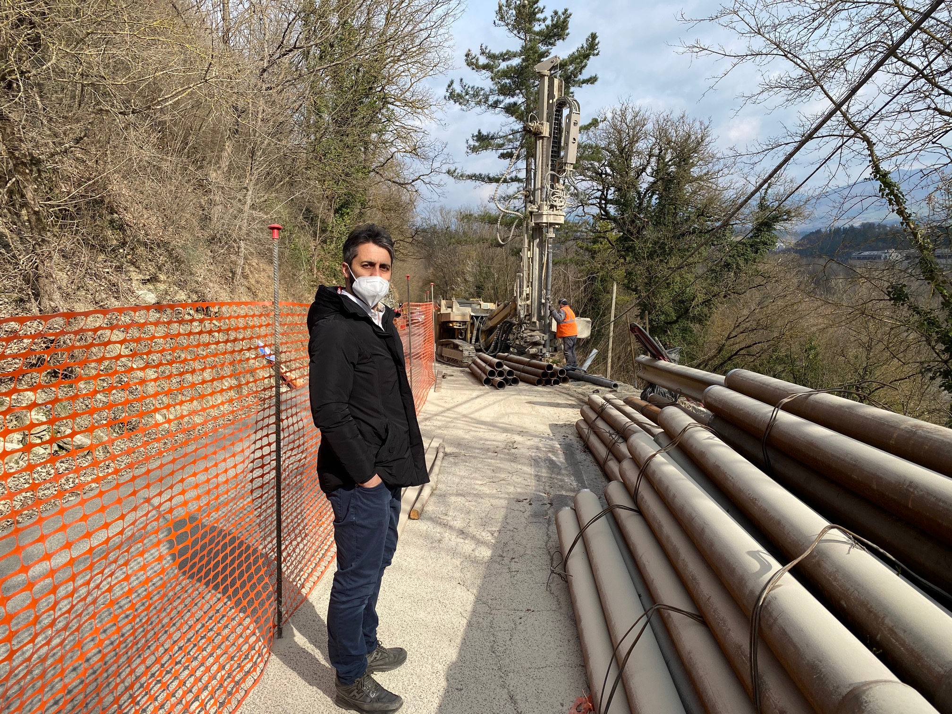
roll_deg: +1.8
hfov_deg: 67.3
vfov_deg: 53.1
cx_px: 476
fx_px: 715
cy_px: 357
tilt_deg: -7.6
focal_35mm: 26
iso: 32
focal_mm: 4.25
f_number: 1.8
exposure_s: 1/2315
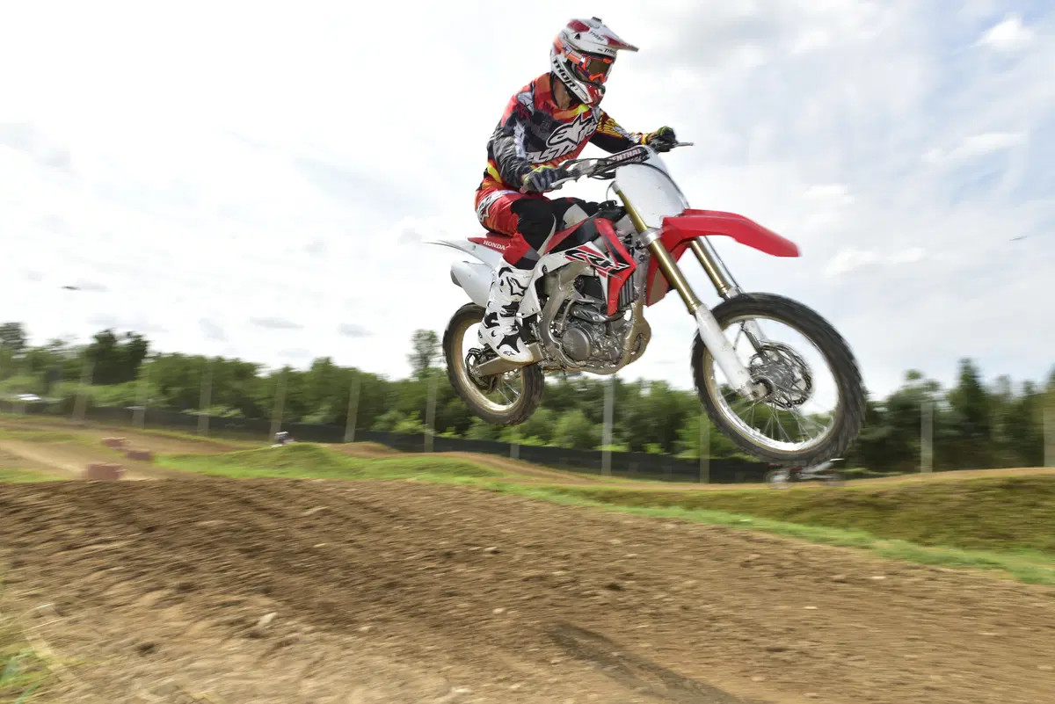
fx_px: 704
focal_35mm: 24
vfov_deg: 53.2
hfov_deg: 73.7
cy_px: 352
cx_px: 528
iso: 100
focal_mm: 24
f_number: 5.6
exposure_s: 1/250
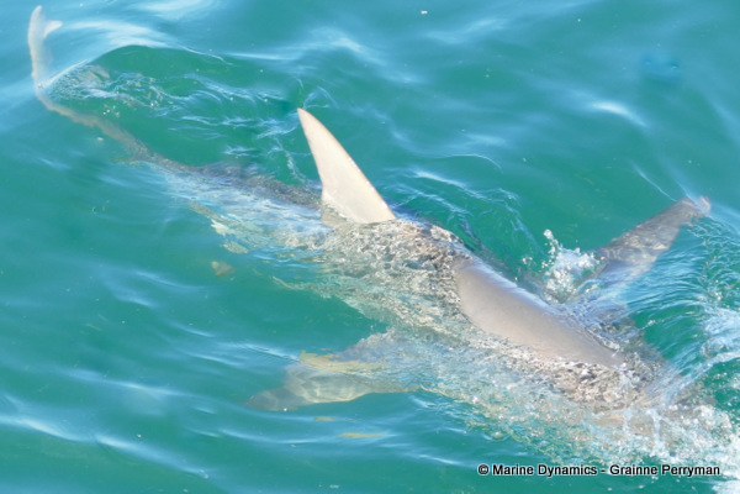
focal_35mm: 90
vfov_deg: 15.2
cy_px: 247
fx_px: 1850
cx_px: 370
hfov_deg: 22.6
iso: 125
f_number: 3.8
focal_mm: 32.65
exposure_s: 1/400
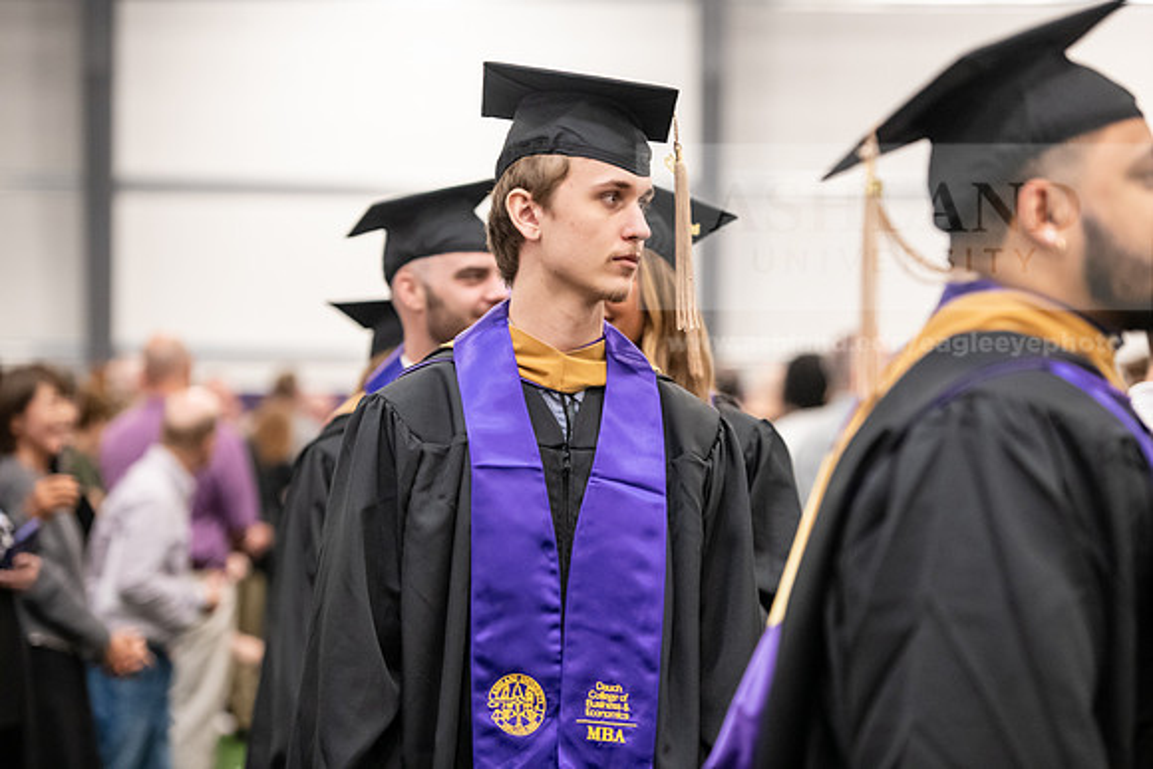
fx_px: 3844
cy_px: 384
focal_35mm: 120
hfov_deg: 17.1
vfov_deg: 11.4
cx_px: 576
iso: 3200
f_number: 3.2
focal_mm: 120
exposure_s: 1/200
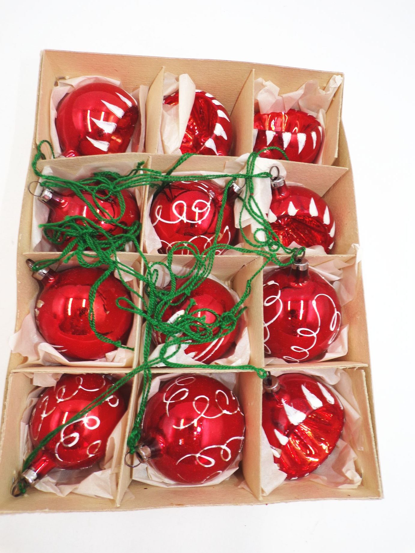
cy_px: 276
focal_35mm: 24
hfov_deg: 56.8
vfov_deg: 71.6
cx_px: 208
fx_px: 384
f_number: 4.4
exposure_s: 1/38
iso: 80
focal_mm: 4.3
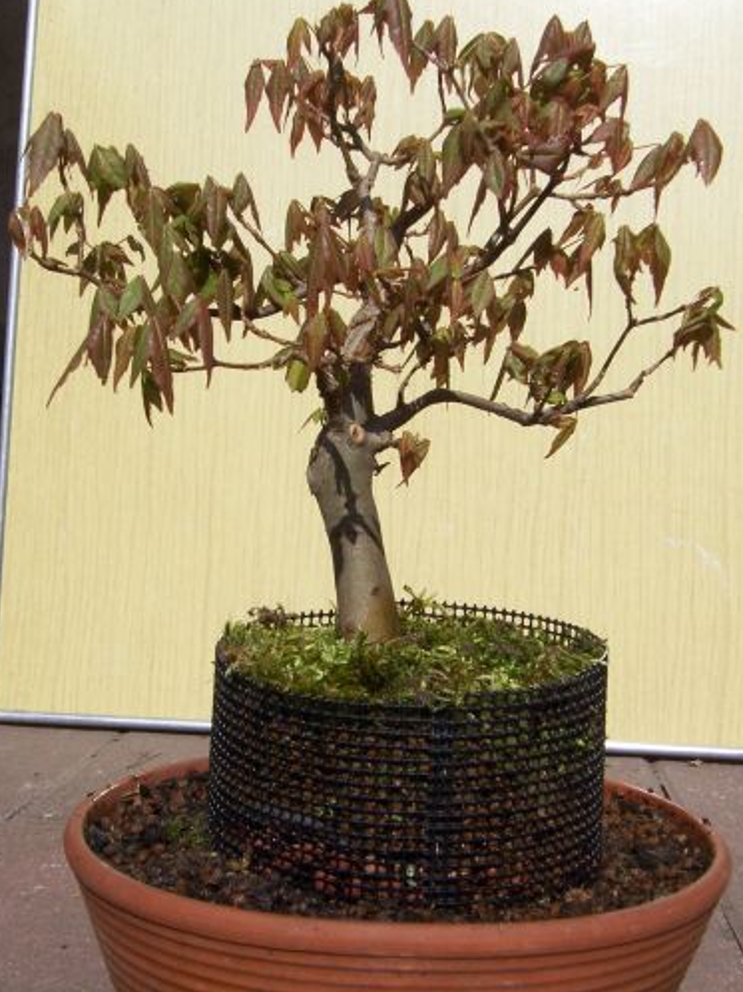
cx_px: 371
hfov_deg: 30.9
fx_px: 1346
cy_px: 476
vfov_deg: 40.4
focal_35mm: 47
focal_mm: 6.4
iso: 64
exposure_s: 1/320
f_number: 7.1
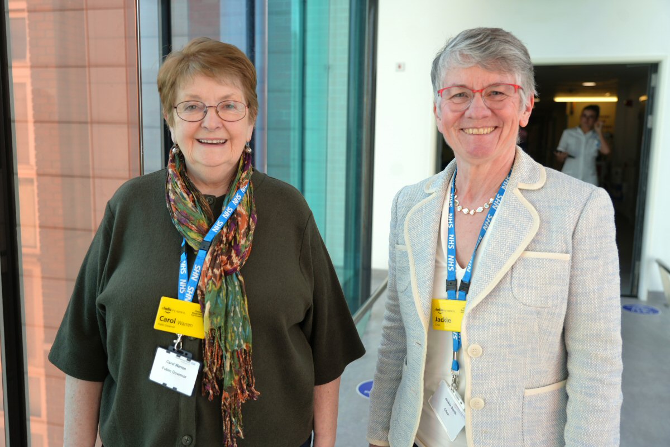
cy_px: 224
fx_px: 577
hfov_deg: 60.3
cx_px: 335
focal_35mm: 31
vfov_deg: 42.3
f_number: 4
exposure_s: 1/200
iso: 100
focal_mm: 31
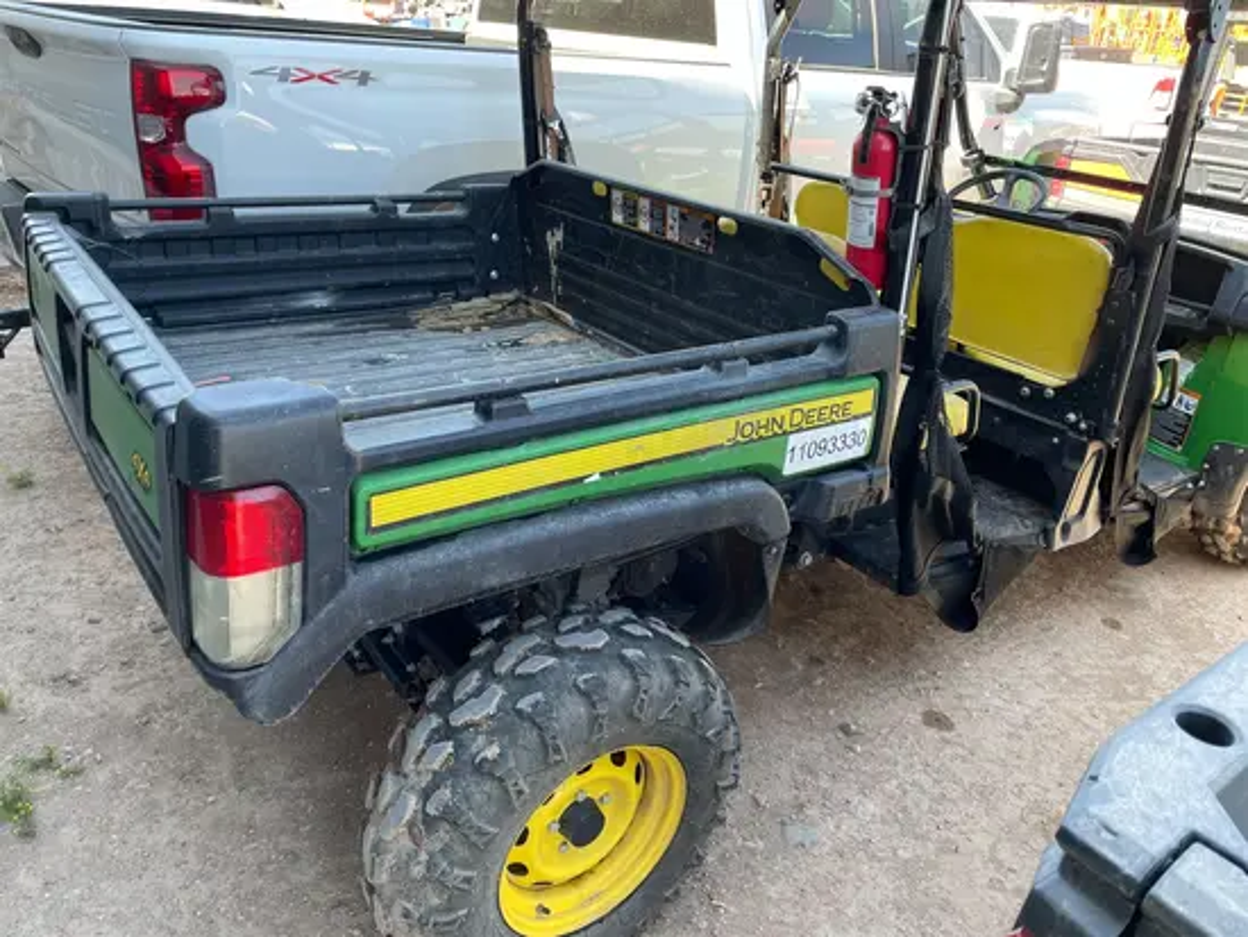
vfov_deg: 53.1
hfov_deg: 67.3
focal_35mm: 26
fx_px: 938
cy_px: 468
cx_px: 624
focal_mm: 4.2
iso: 32
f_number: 1.6
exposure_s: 1/121
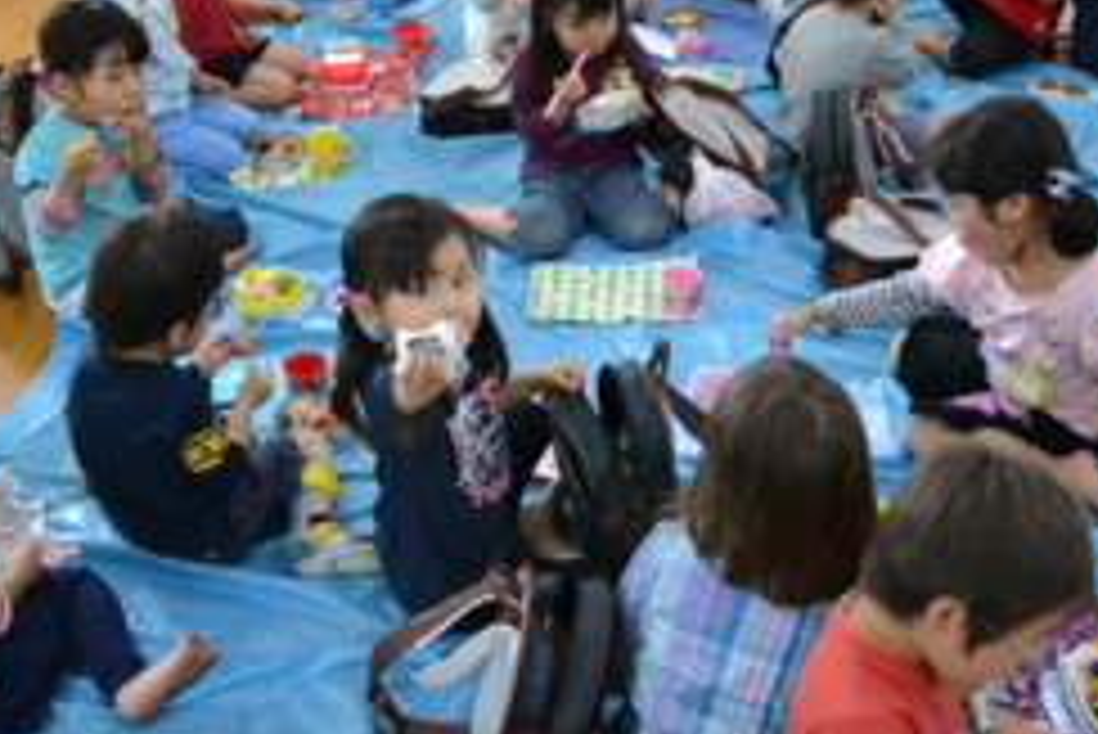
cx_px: 554
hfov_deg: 36.9
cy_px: 295
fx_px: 1648
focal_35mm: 54
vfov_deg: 25.0
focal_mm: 22
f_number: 3.8
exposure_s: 1/320
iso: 3200
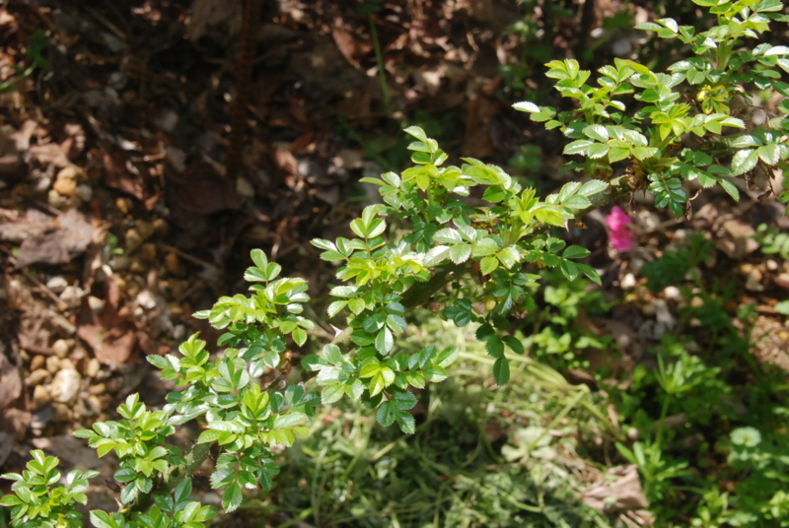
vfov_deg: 19.8
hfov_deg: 29.2
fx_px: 1514
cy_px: 264
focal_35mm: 69
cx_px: 394
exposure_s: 1/200
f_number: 20
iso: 800
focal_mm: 46
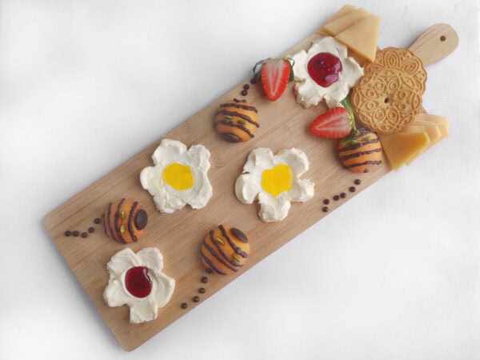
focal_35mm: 25
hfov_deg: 69.4
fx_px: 347
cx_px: 240
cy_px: 180
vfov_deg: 54.9
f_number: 1.9
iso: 56
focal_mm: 5.4
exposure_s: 1/100
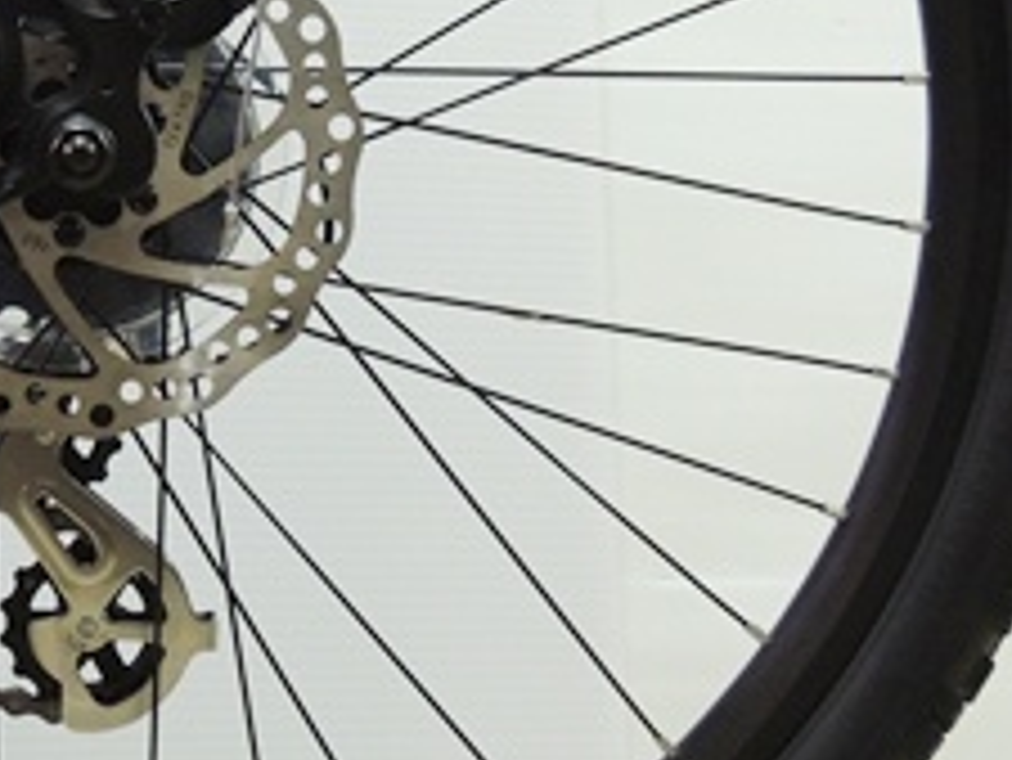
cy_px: 234
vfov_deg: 22.8
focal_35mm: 64
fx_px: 1872
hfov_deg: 28.9
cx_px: 72
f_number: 3
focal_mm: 4.3
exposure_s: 1/13
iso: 400
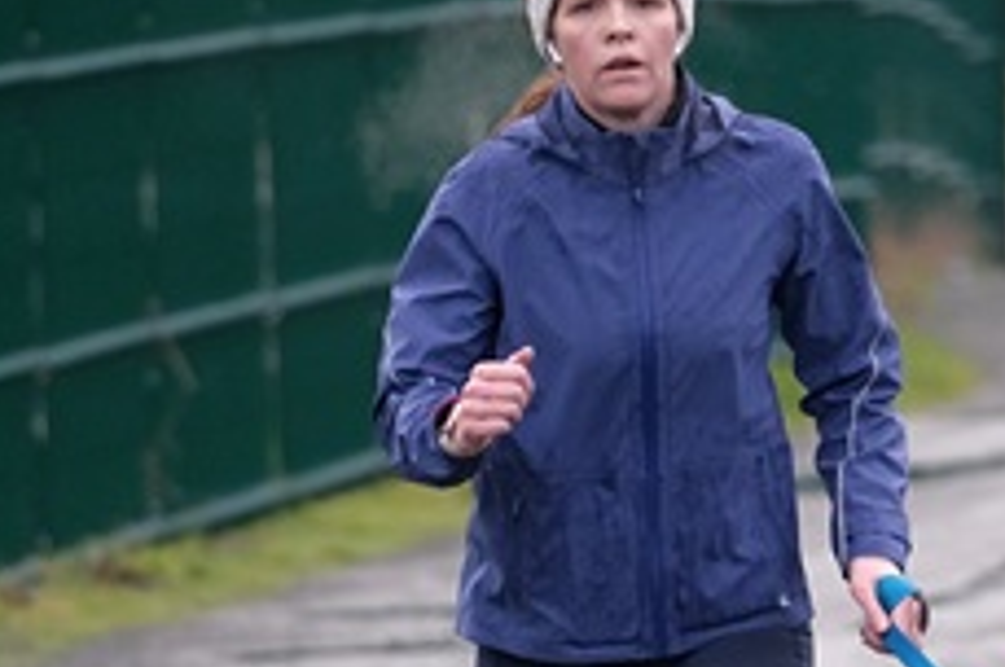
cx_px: 1145
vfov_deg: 2.5
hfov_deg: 3.7
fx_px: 15360
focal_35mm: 551
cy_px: 667
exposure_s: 1/800
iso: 1000
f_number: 2.8
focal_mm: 140
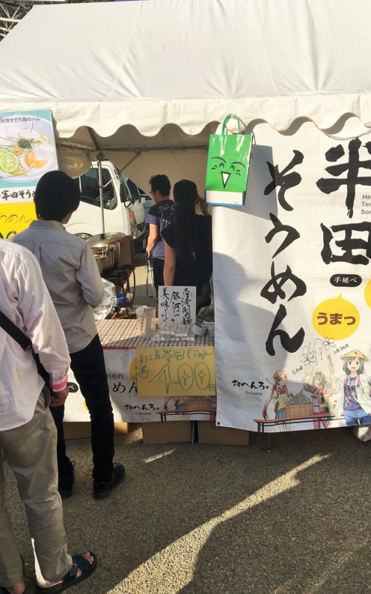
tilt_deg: -9.8
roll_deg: +2.0
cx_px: 188
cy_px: 299
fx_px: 501
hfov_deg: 40.6
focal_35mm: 31
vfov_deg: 61.2
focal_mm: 4.15
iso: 25
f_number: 2.2
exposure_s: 1/2404
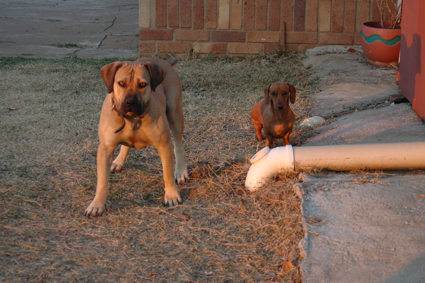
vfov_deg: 11.4
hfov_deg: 17.1
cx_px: 212
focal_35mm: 120
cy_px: 142
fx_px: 1415
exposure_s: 1/30
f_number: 5.6
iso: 200
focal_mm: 80
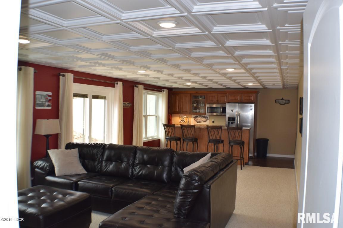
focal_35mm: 40
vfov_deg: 33.0
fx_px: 386
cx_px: 172
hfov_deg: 47.9
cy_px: 114
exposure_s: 1/125
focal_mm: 27
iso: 720
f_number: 5.6
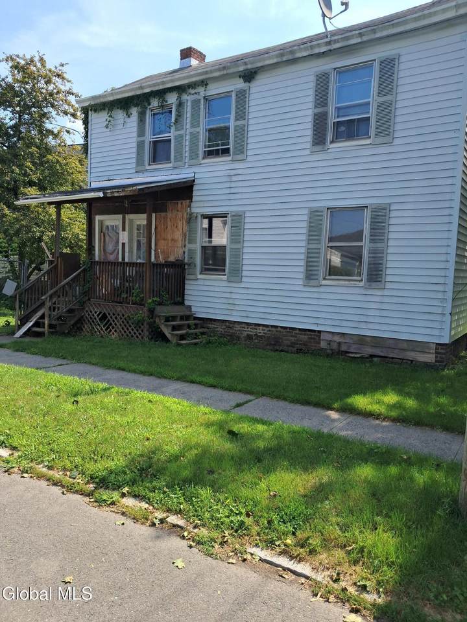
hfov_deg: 51.4
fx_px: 486
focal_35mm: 27
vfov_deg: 65.3
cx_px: 234
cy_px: 311
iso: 50
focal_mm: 4
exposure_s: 1/382
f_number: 1.8
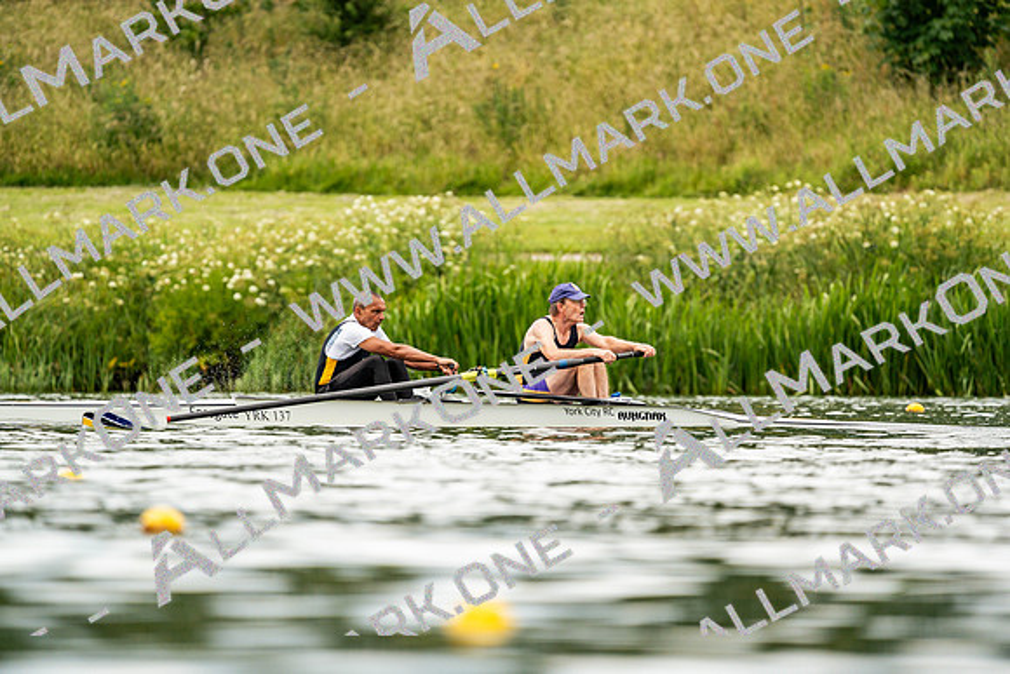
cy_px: 337
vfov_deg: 2.3
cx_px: 505
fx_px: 16836
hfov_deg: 3.4
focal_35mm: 600
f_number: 6.3
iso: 500
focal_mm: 600
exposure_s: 1/2000
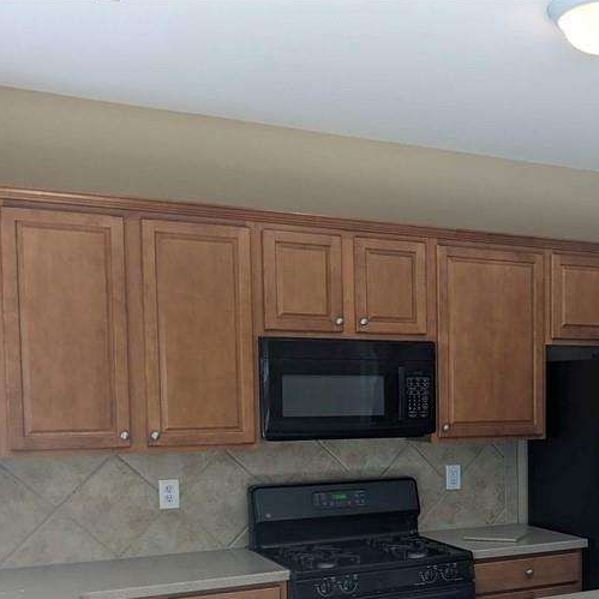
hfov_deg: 33.0
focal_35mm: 49
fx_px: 959
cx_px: 533
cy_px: 456
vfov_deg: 33.9
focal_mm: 4.38
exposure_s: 1/175
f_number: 1.73
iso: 41
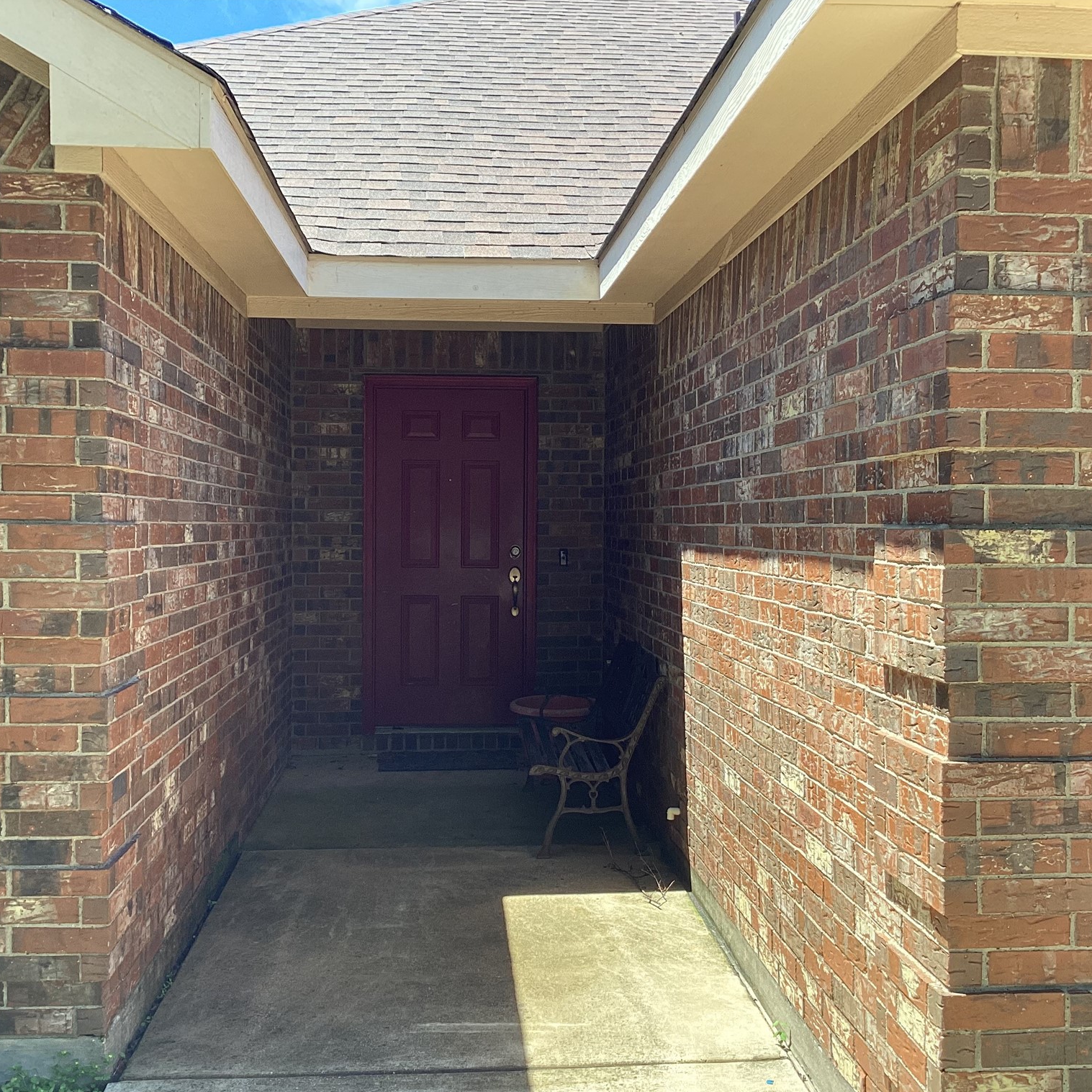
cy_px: 551
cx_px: 533
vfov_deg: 44.9
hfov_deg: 44.9
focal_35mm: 37
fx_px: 1321
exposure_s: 1/208
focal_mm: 3.3
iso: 25
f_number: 2.4
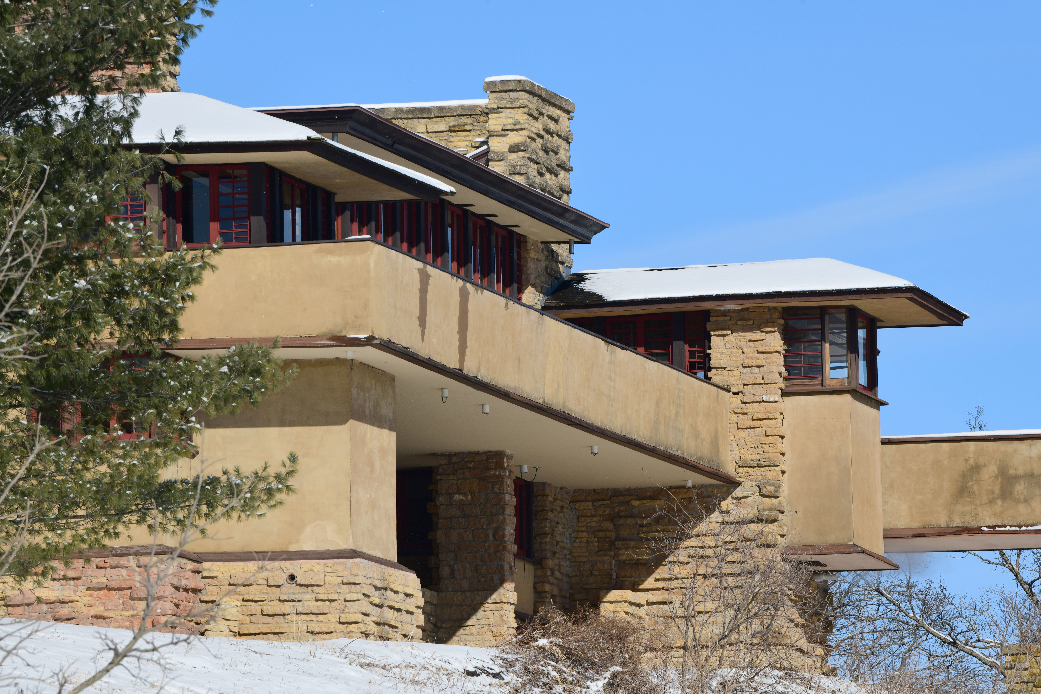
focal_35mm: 320
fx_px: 9253
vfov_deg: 4.3
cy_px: 347
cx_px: 520
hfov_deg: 6.4
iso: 320
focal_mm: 320
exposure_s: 1/640
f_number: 13
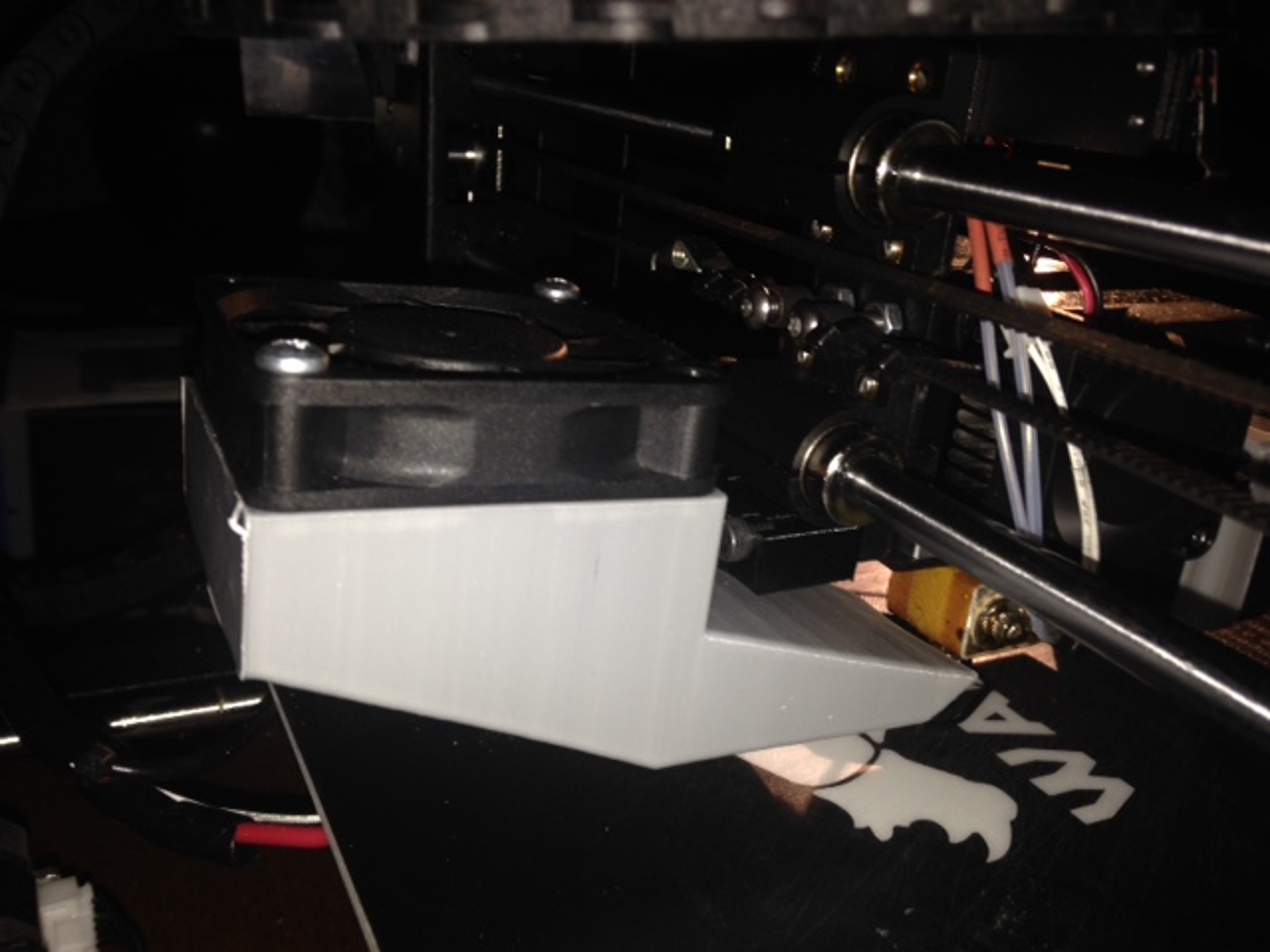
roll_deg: -3.3
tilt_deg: -21.3
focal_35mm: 33
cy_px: 476
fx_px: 1211
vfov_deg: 42.9
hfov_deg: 55.4
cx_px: 635
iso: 50
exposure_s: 1/65
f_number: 2.4
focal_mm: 4.12
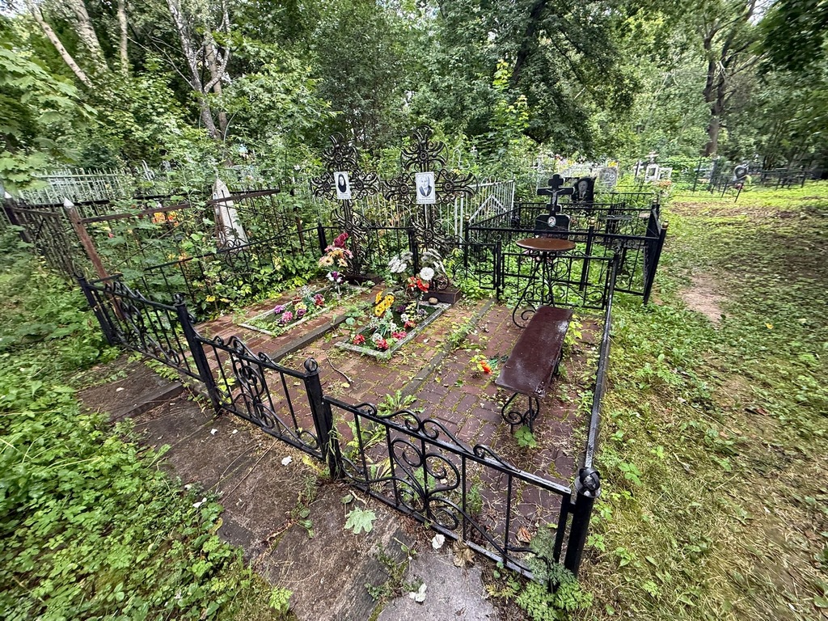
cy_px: 310
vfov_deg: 85.7
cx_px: 414
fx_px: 335
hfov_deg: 102.1
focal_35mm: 14
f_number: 2.2
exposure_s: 1/99
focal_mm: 2.22
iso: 80
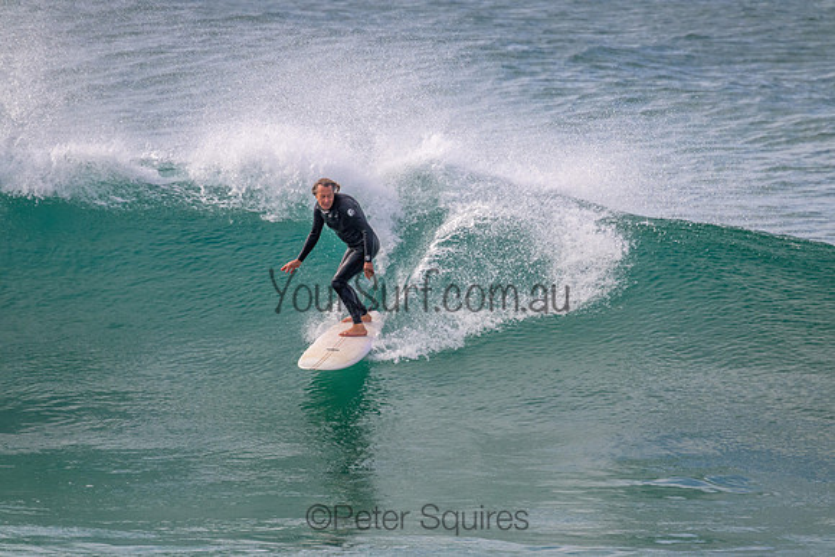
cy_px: 278
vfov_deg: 1.7
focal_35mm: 800
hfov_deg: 2.6
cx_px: 418
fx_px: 18559
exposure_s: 1/2000
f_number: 11
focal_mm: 800
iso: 1600
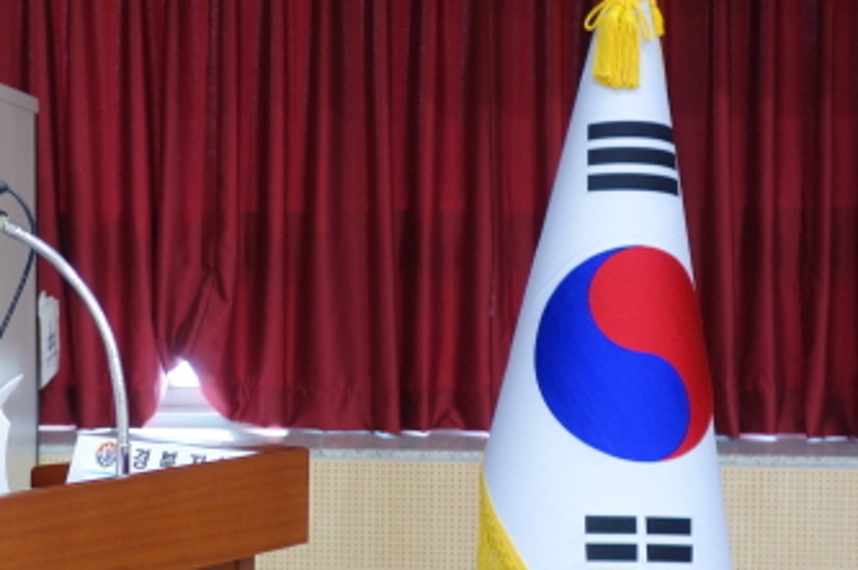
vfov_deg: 17.0
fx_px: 1904
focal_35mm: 80
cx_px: -10
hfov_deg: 24.2
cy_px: 320
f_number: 2.8
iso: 320
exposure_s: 1/40
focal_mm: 14.23
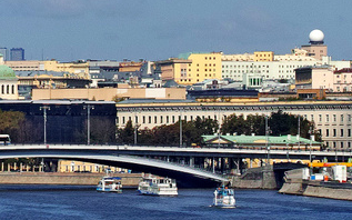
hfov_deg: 5.5
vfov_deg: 3.4
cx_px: 76
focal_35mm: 382
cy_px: 163
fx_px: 3664
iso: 100
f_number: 11
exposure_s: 1/250
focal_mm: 50
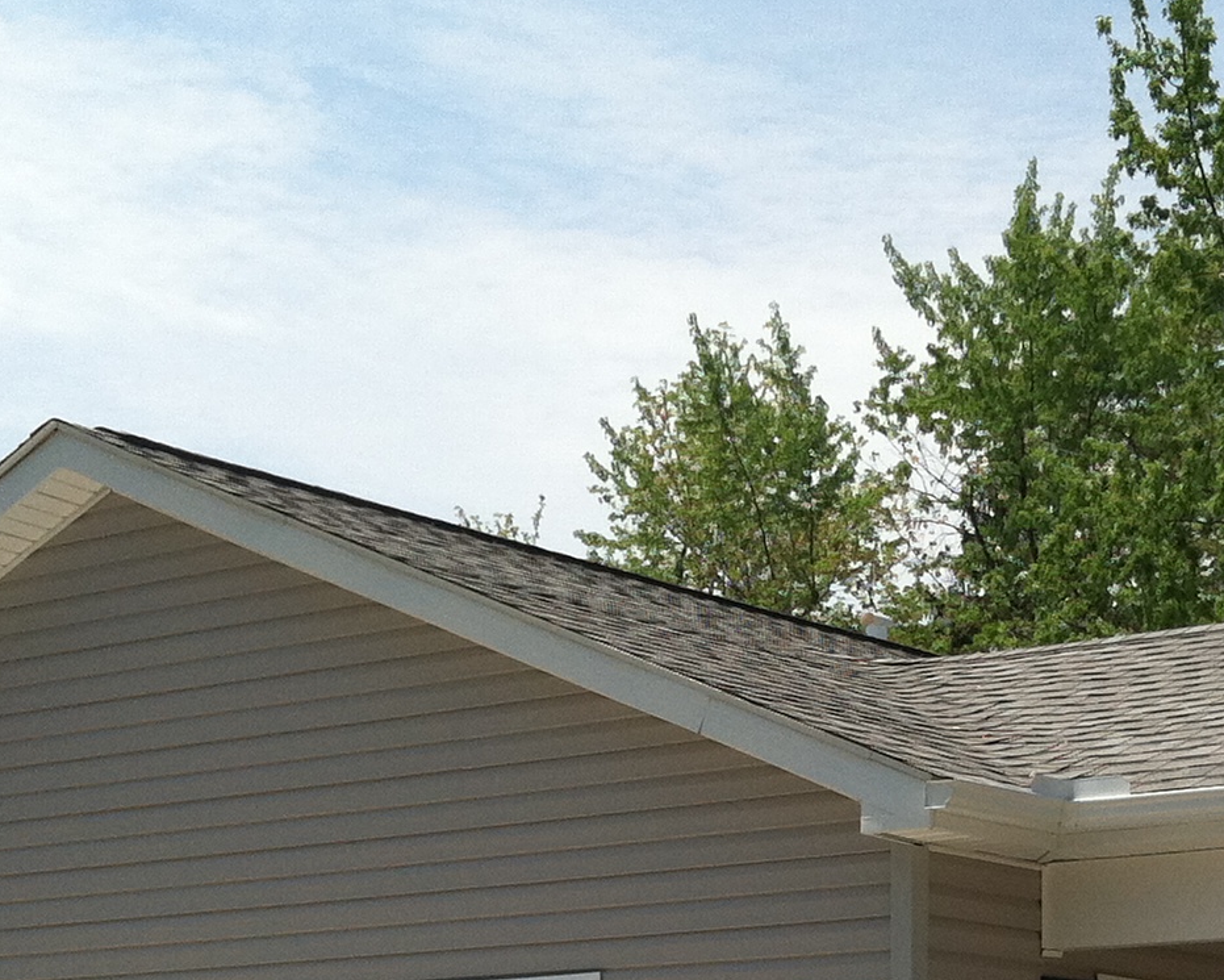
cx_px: 856
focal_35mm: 95
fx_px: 3442
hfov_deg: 20.1
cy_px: 1046
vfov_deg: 15.8
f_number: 2.8
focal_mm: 3.85
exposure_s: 1/1454
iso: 80
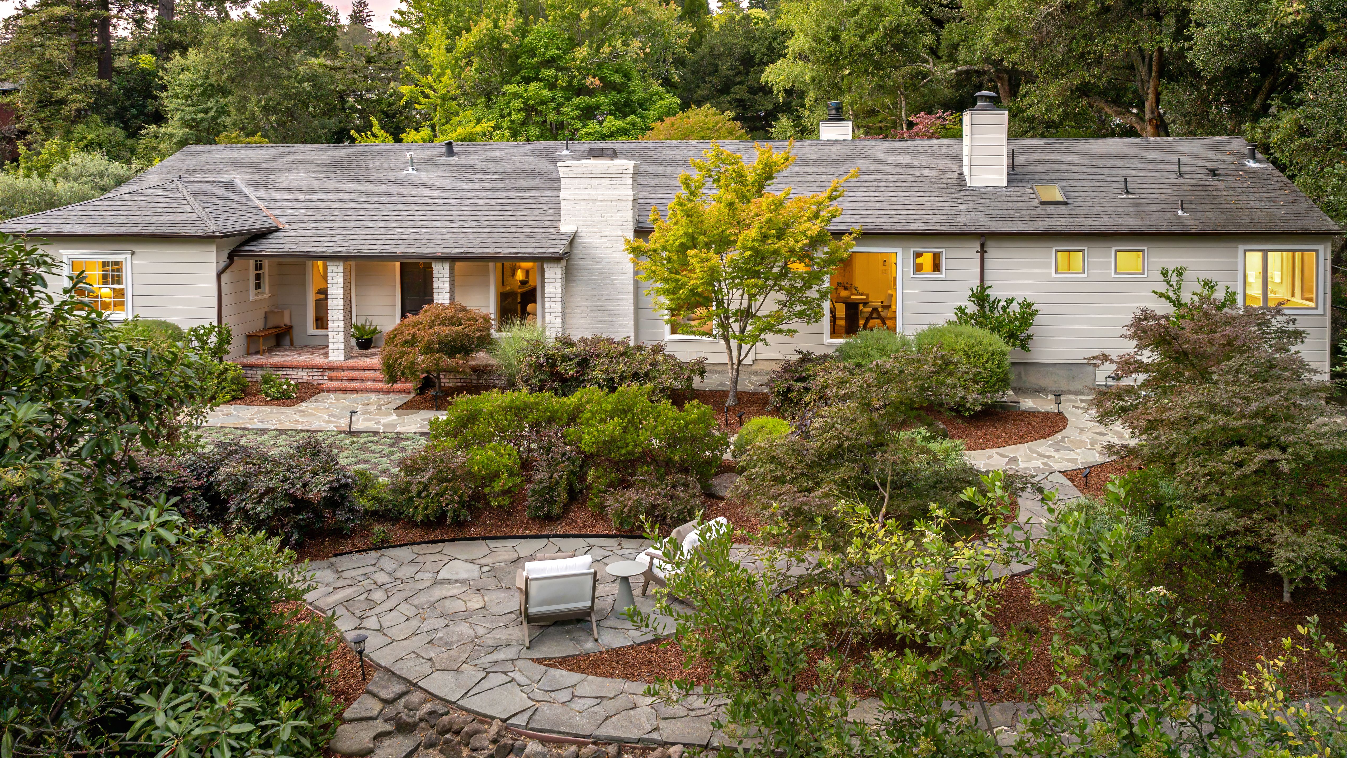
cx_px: 664
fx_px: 964
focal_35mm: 27
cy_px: 247
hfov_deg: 69.9
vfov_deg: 42.3
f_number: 2.8
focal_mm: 12.29
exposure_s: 1/100
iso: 400
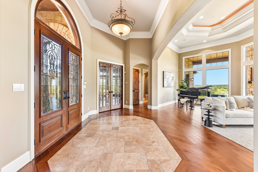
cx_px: 129
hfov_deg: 104.3
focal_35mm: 14
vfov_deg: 81.2
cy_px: 86
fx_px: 100
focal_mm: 14
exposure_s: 1/15
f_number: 8
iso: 450
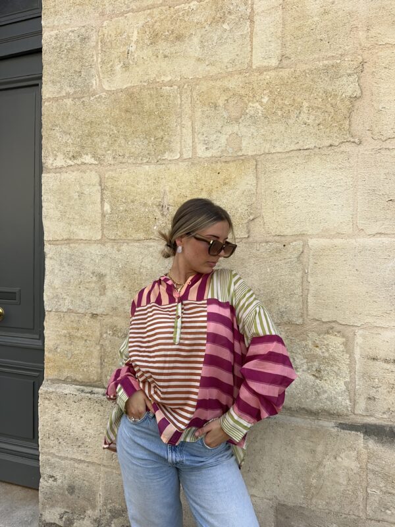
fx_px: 365
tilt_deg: -0.2
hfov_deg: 56.8
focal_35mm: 24
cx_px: 198
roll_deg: -1.1
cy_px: 264
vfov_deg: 71.6
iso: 80
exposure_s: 1/1107
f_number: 1.78
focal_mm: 6.86
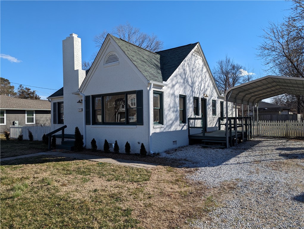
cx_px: 152
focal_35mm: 24
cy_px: 114
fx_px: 211
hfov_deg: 71.5
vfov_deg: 56.9
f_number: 1.85
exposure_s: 1/2058
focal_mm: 6.81
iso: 40
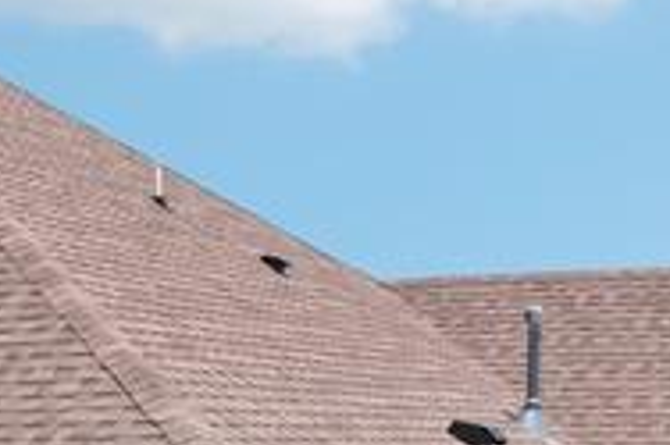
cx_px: -258
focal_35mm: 120
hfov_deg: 16.0
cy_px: 498
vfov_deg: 11.2
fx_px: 2231
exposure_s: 1/320
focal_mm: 8.4
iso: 100
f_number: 2.8
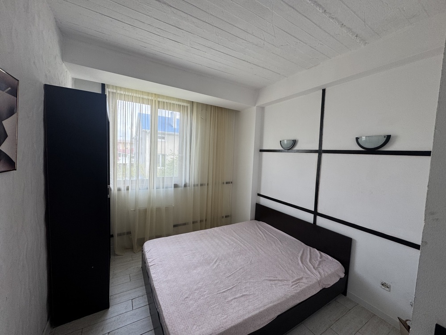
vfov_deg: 85.7
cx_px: 223
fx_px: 180
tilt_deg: -3.8
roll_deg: -2.3
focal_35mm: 14
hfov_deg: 102.1
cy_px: 168
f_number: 2.2
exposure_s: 1/99
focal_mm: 2.22
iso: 64
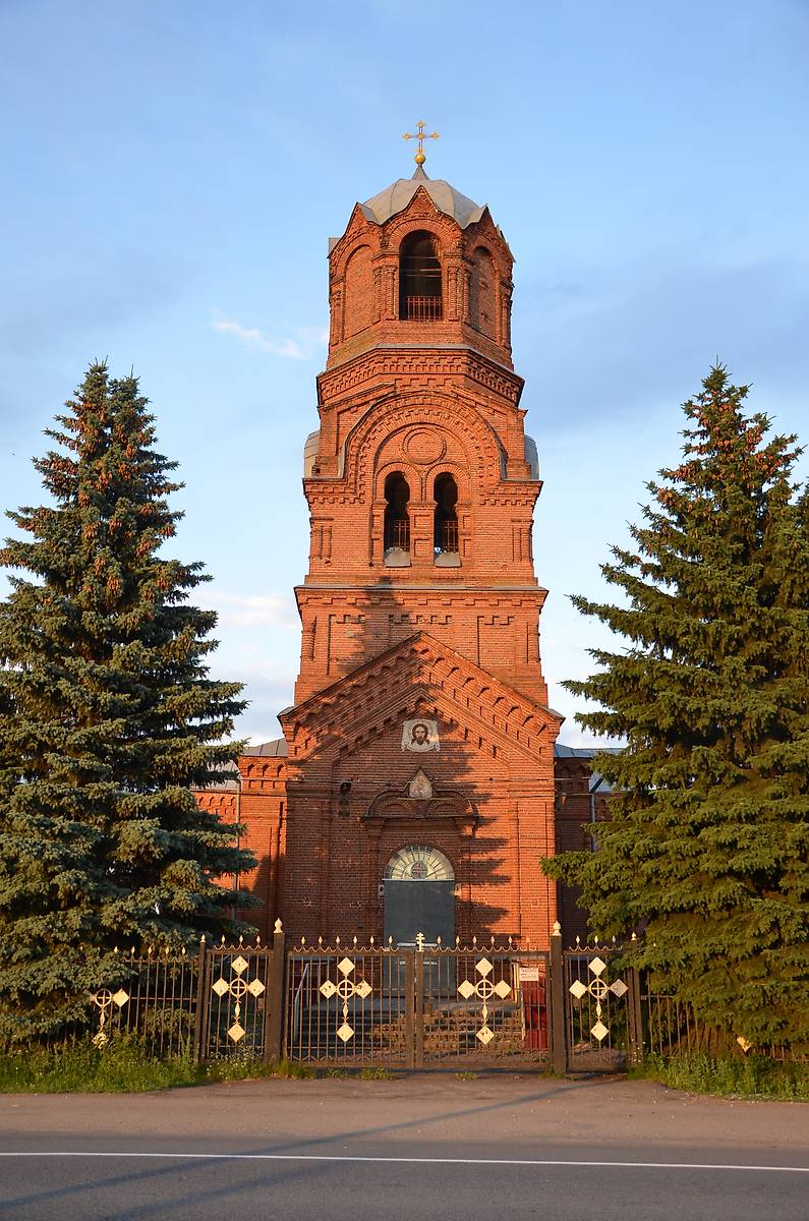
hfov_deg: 39.8
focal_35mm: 33
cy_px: 610
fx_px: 1117
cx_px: 404
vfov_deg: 57.3
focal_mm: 22
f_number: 5.6
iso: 200
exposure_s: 1/125
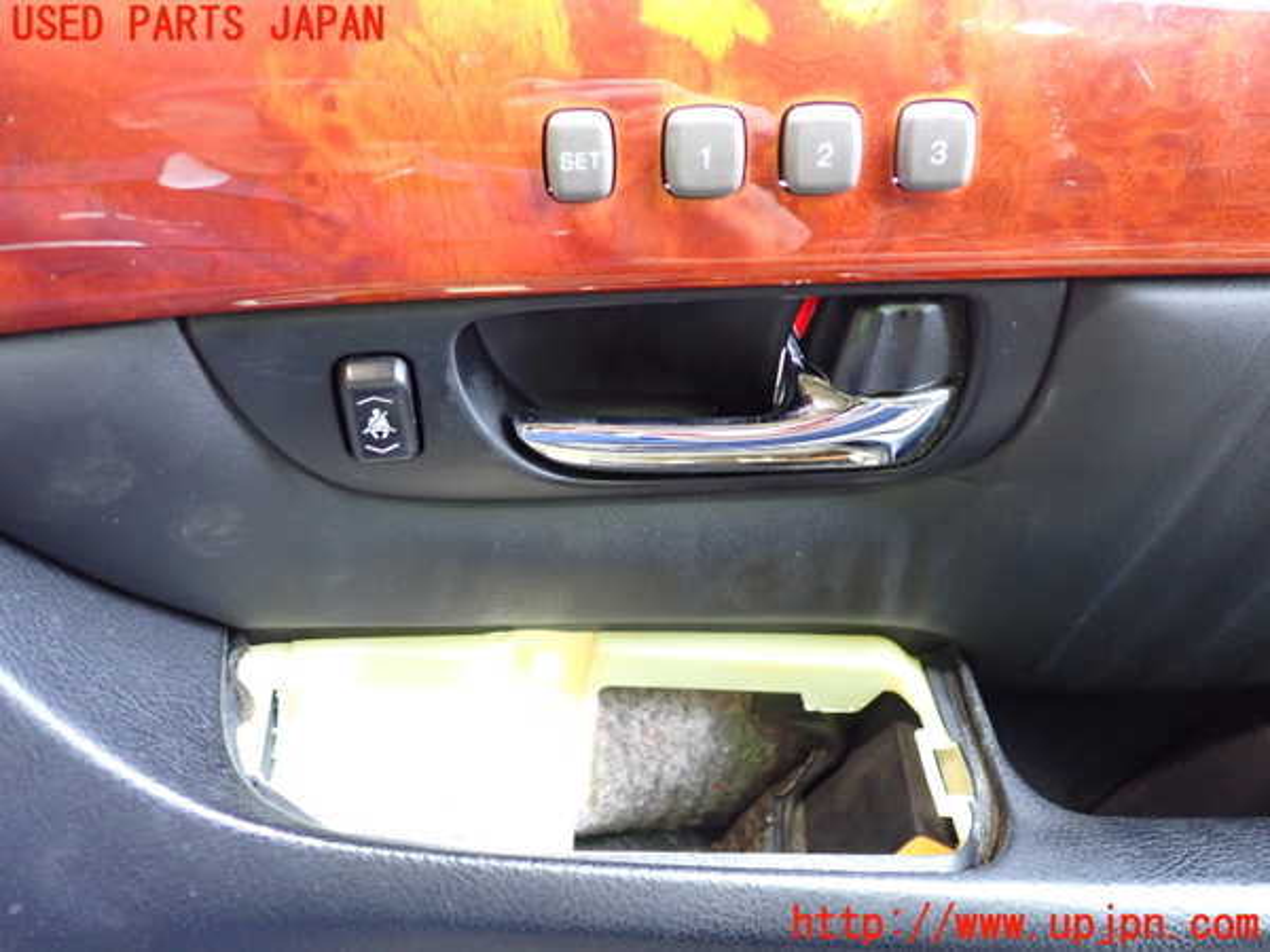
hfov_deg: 60.0
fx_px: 1101
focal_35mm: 30
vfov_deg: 46.8
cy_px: 476
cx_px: 635
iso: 640
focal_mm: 5.4
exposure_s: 1/40
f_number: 2.3
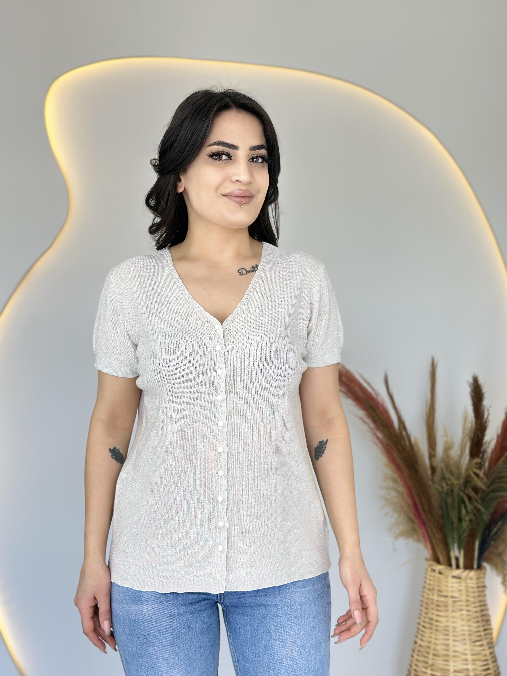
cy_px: 338
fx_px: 937
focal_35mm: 48
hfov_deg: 30.3
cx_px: 254
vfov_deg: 39.7
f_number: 1.78
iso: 80
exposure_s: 1/174
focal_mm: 6.86
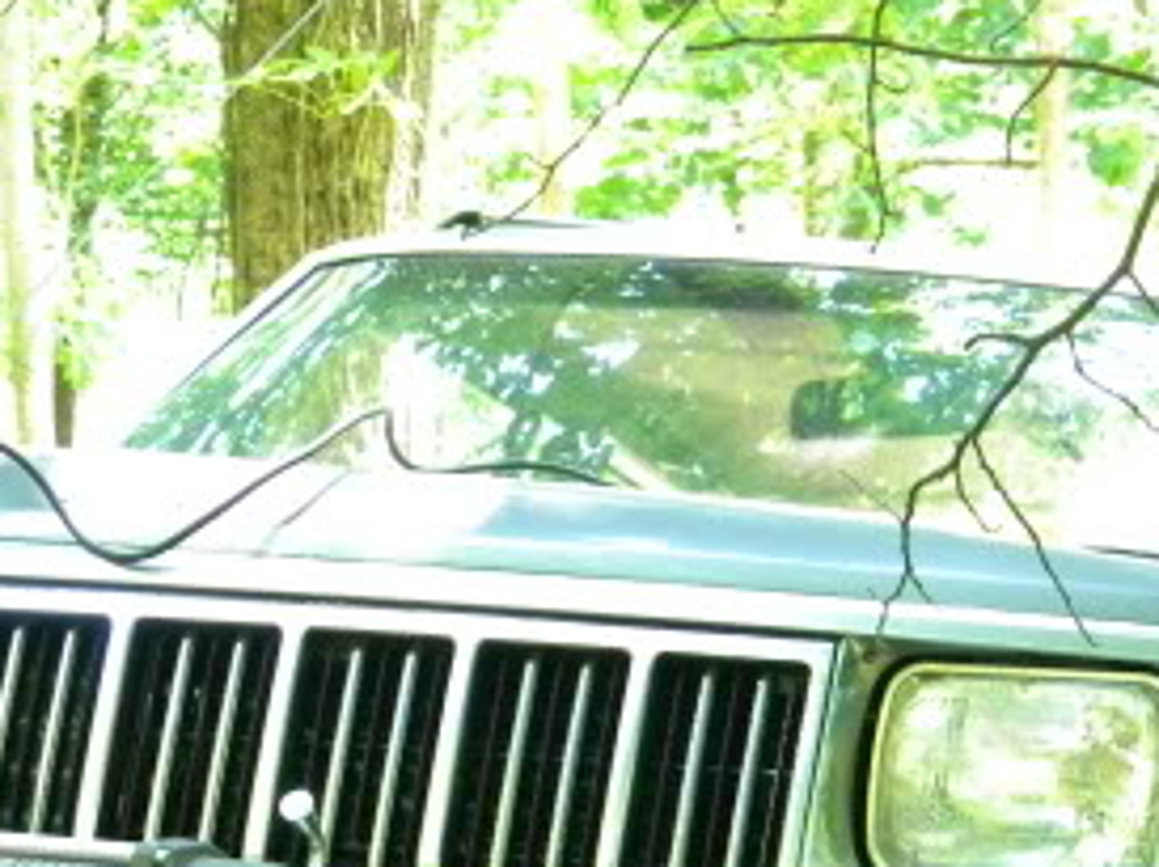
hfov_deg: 14.9
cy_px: 998
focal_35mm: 131
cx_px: 1074
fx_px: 4382
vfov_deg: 11.1
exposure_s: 1/25.1
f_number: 4.1
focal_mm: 10.1
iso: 400
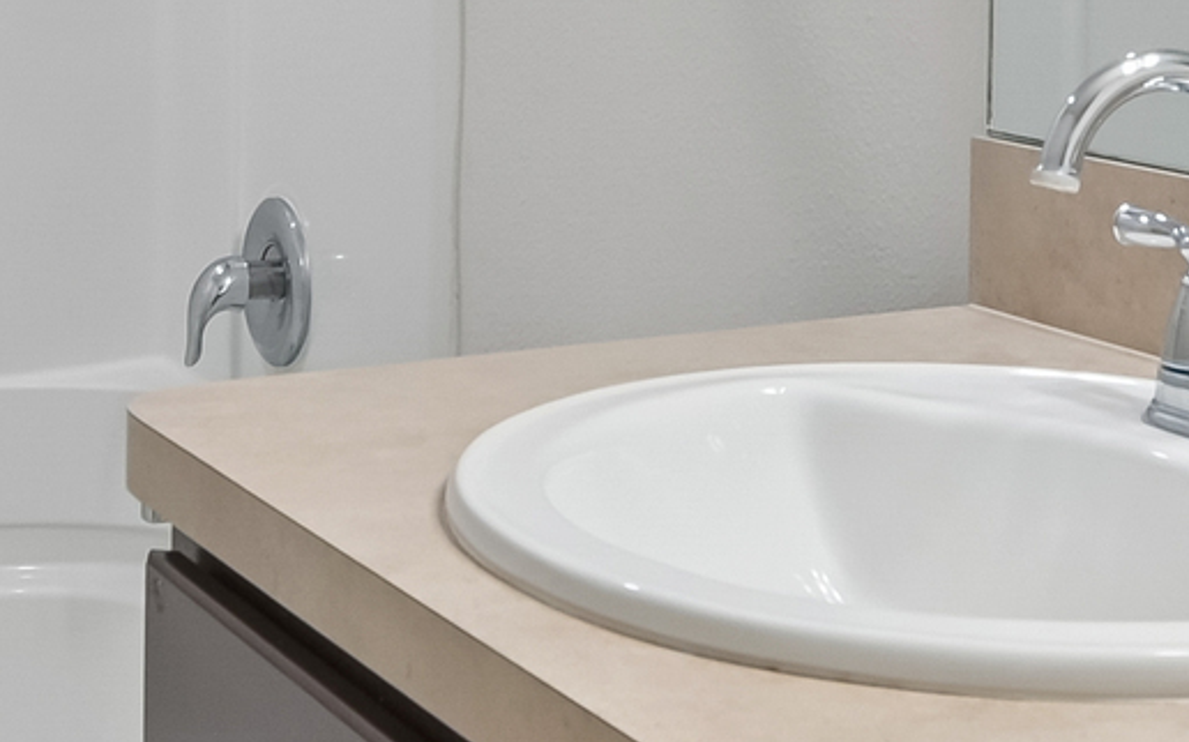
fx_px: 2688
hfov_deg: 24.8
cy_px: -260
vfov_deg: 14.9
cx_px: 781
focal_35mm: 83
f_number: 8
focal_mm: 14
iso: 400
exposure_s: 1/40
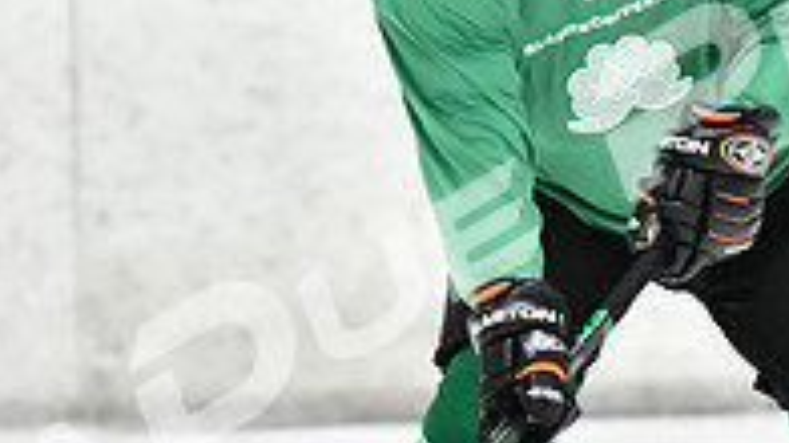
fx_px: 18463
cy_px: 260
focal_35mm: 883
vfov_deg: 1.4
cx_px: 374
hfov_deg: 2.4
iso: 5000
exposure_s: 1/1250
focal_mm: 190
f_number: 2.8
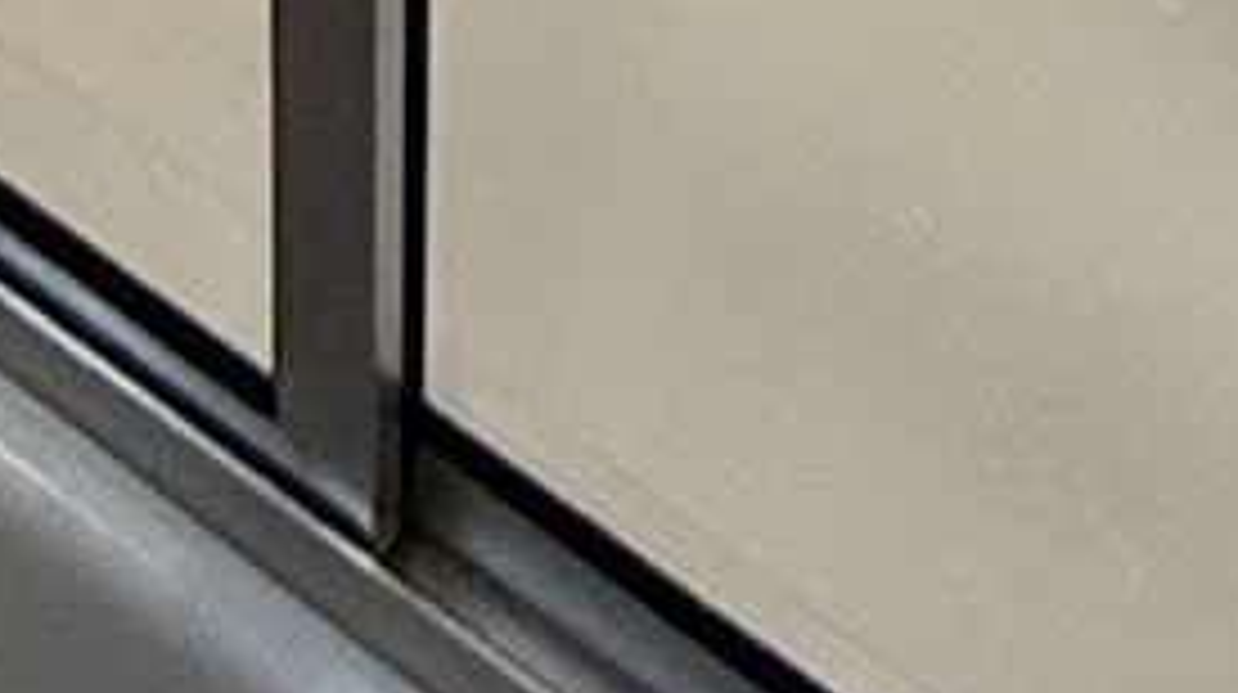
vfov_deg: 5.7
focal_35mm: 128
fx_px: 4197
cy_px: -3069
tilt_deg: -19.8
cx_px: 1049
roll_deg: -4.8
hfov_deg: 16.6
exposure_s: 1/120
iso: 125
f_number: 2.2
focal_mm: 2.22
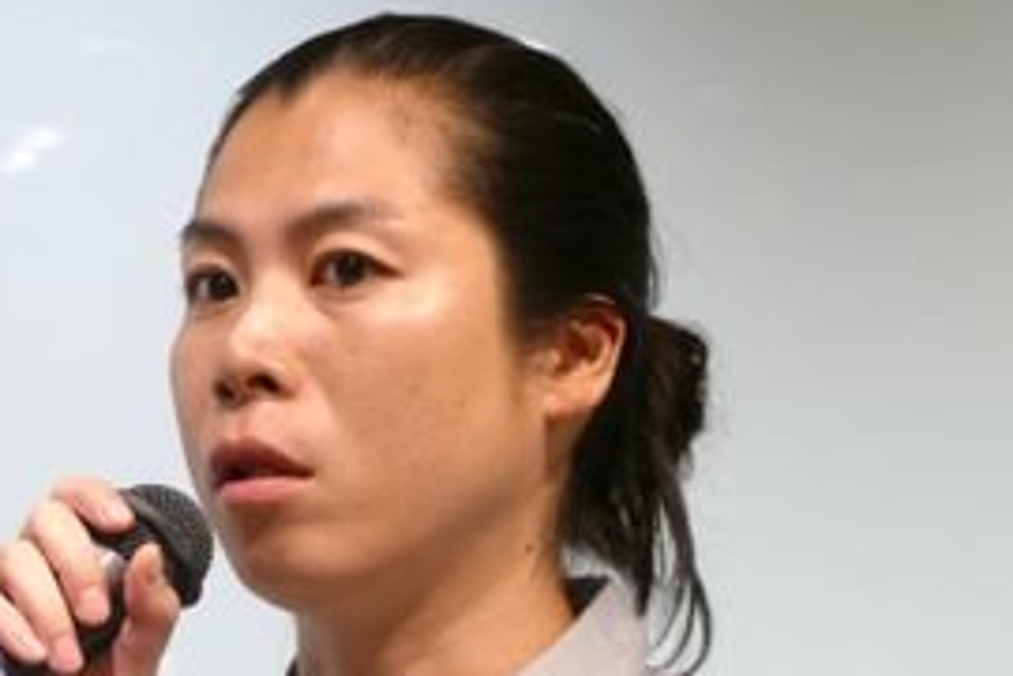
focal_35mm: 169
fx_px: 4755
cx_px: 420
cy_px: 676
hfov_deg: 12.2
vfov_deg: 8.1
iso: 500
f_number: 3.7
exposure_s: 1/80
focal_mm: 27.88
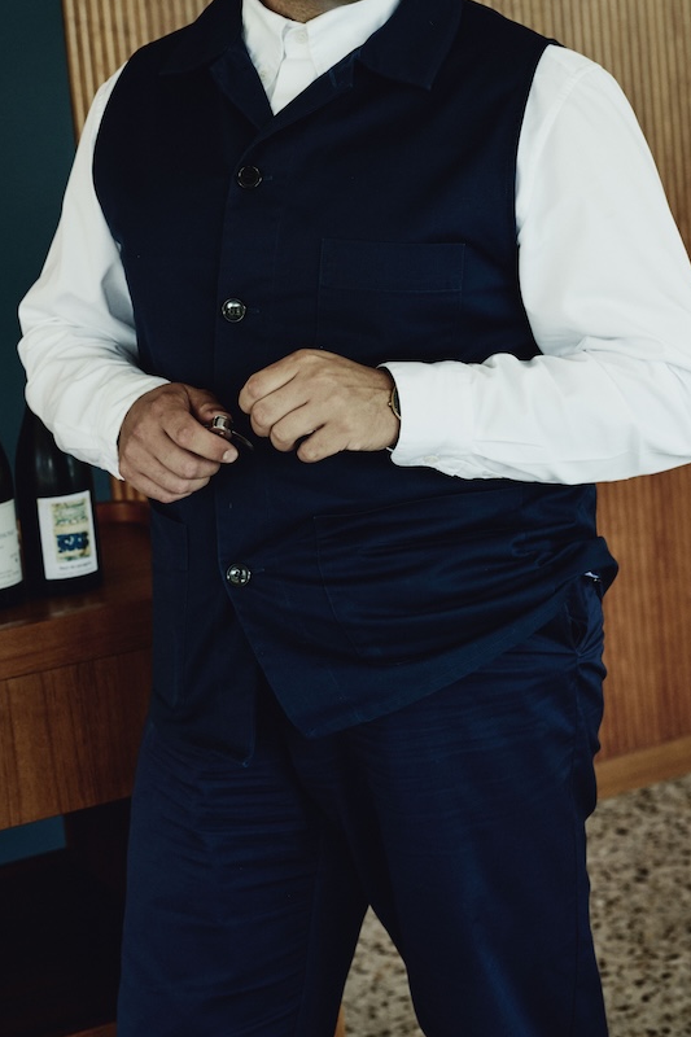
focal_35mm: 75
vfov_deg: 26.8
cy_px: 301
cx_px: 223
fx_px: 2160
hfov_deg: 18.1
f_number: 5.6
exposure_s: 1/160
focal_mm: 50
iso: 800
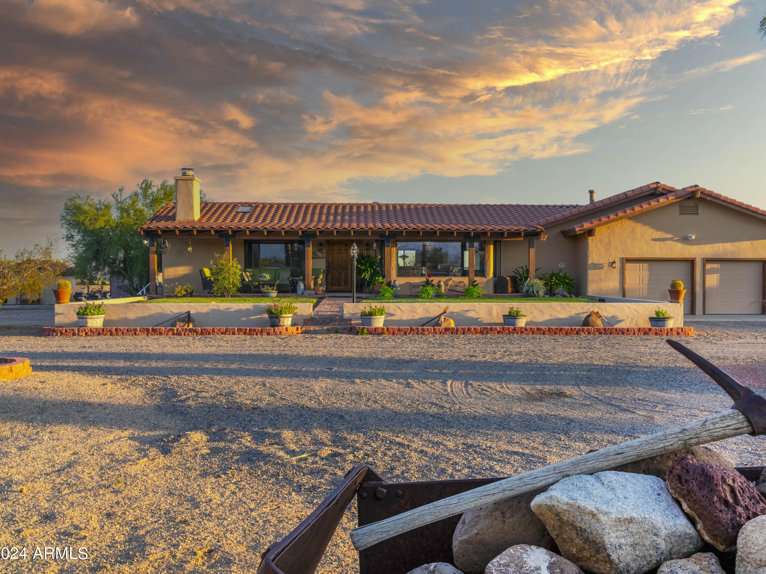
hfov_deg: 55.2
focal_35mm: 33
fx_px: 730
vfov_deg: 42.9
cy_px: 288
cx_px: 428
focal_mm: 30
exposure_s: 1/5000
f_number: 8
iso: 160
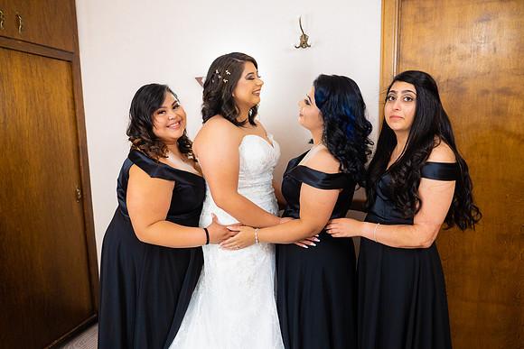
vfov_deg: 53.2
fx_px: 349
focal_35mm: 24
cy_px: 174
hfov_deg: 73.7
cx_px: 262
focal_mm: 24
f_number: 2
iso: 500
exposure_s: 1/125
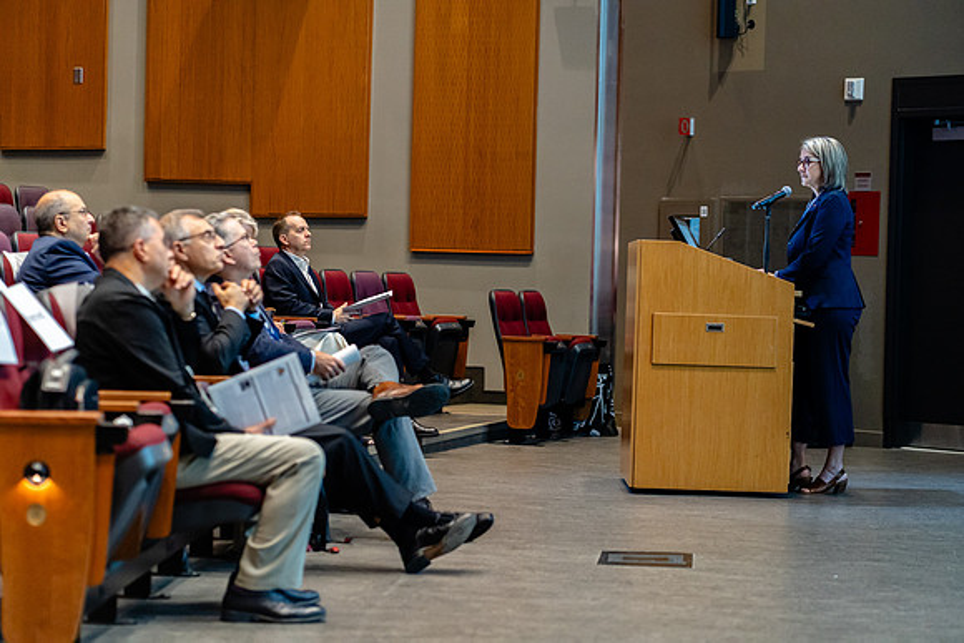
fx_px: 2277
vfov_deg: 16.1
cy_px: 322
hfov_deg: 23.9
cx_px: 482
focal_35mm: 85
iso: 4000
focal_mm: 85
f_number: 2.8
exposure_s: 1/200
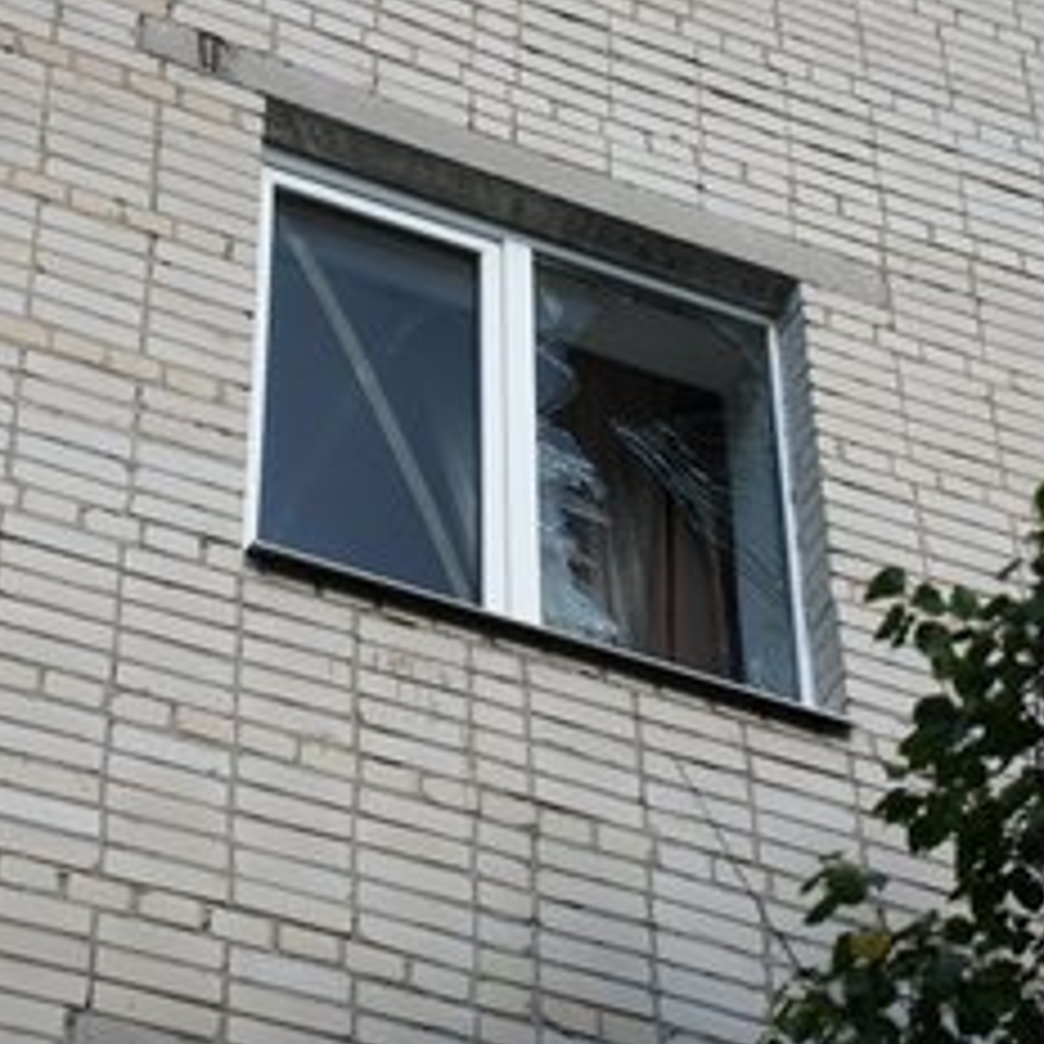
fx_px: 3753
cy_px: 457
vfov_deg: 15.8
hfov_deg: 15.8
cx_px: 495
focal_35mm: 110
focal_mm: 75
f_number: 3.5
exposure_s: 1/200
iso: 2500
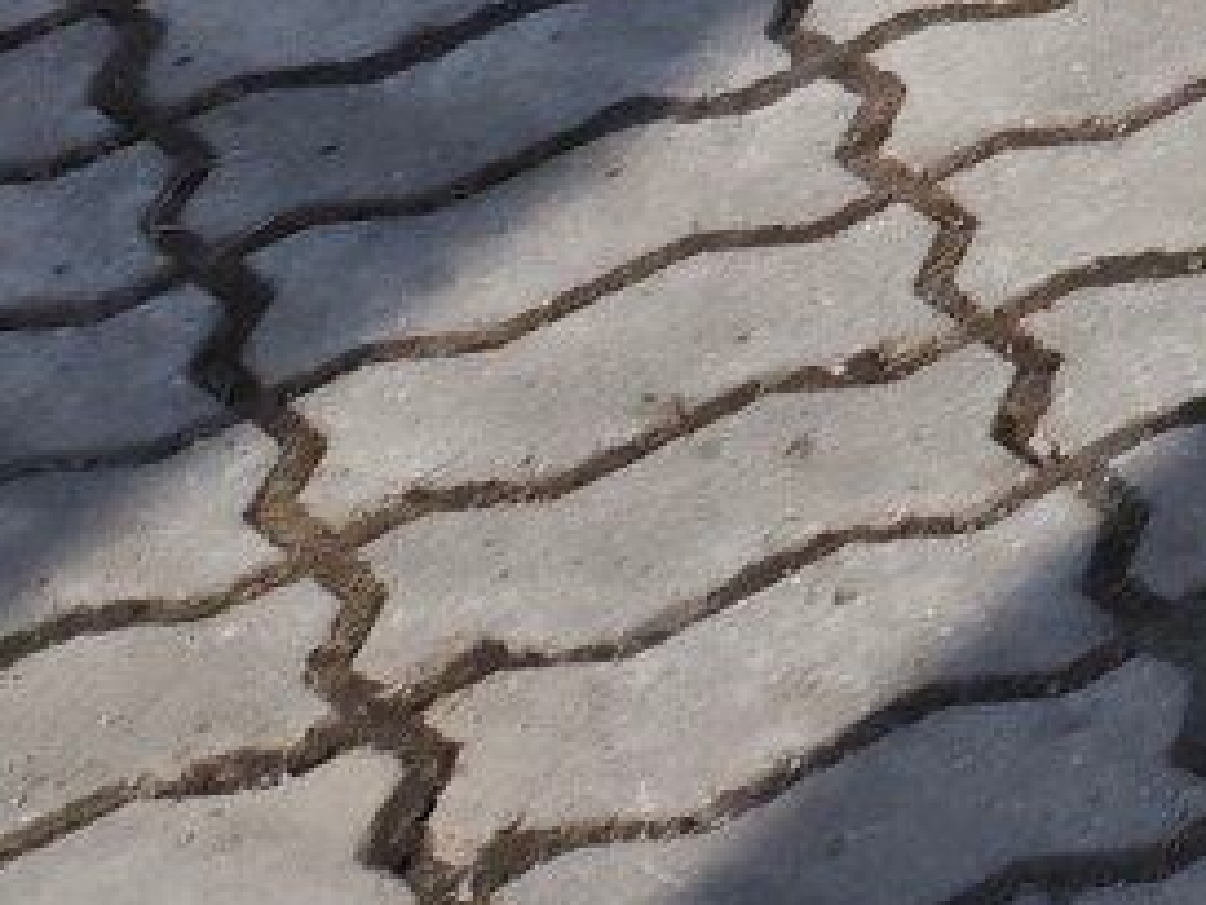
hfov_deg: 8.5
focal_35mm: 186
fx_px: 6483
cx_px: 3874
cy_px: -2249
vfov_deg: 6.8
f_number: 1.5
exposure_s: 1/3714
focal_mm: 4.94
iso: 50
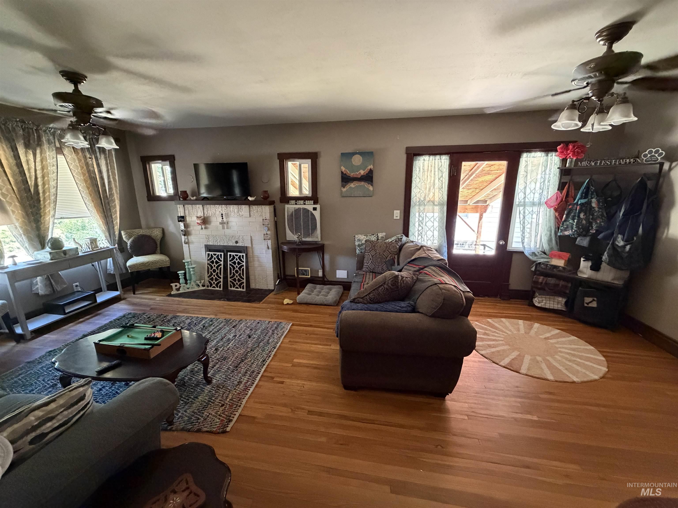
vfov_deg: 85.7
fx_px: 274
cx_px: 339
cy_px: 254
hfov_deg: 102.1
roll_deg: +0.4
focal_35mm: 14
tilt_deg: -13.3
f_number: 2.2
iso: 1000
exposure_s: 1/60
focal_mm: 2.22
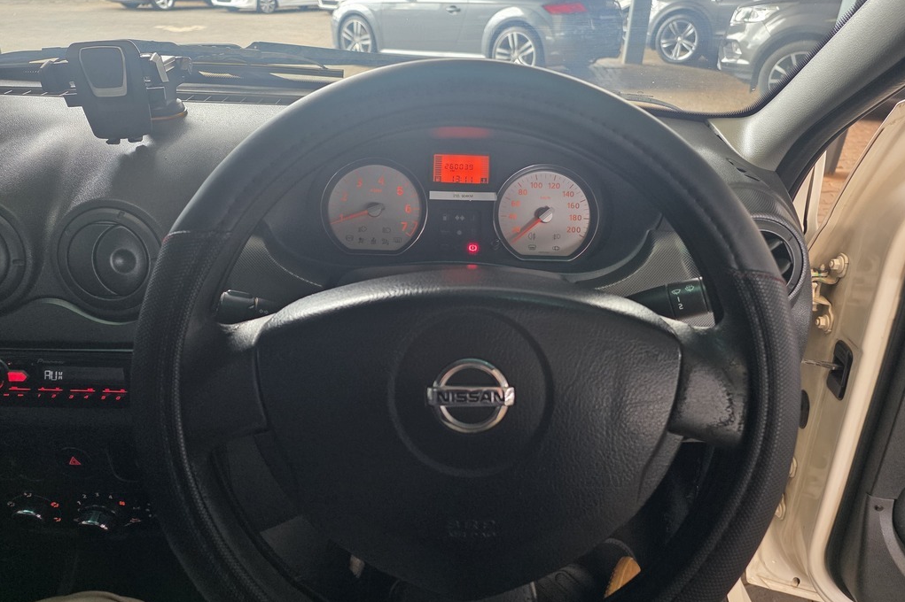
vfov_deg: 53.0
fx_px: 603
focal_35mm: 24
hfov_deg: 73.8
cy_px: 266
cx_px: 453
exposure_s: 1/100
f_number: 1.7
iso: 160
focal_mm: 6.25
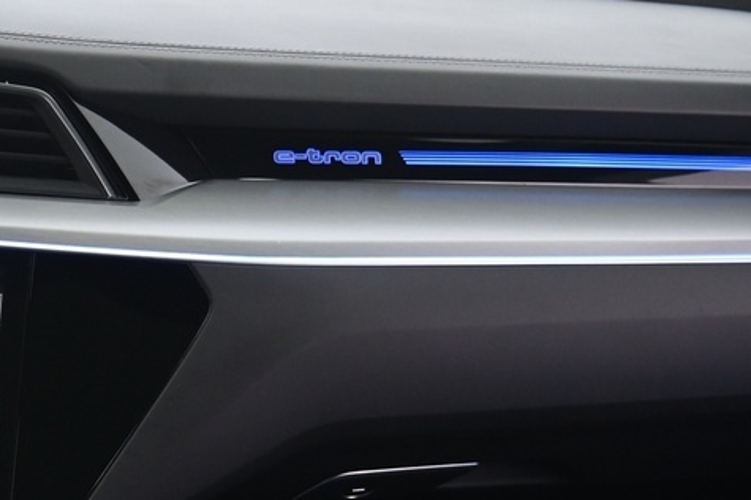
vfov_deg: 16.1
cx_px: -343
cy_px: 576
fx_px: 1709
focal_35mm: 82
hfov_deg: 21.3
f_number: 4
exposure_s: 1/15
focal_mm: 24
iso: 2000
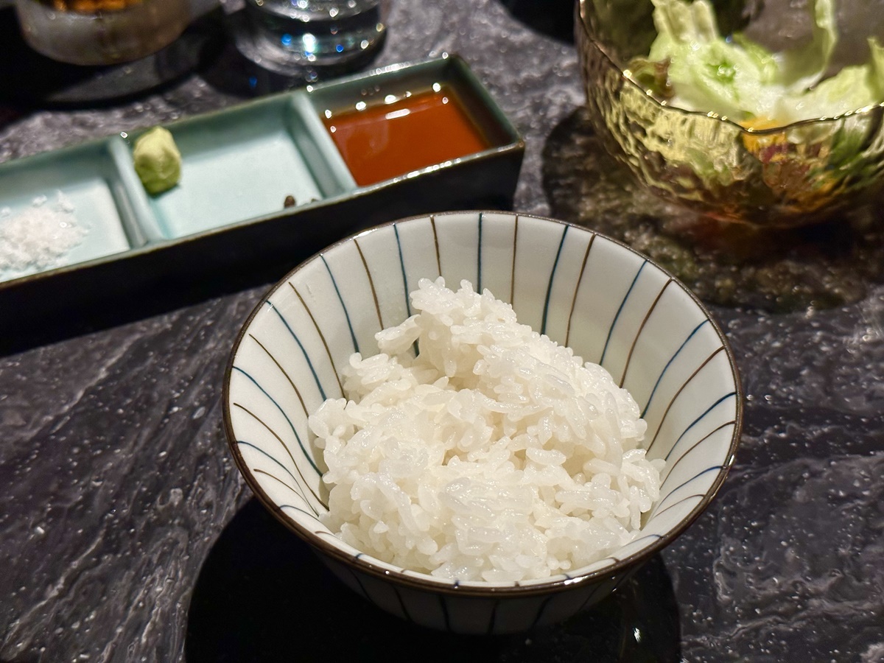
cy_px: 332
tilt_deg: -46.0
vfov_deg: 30.3
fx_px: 1226
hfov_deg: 39.7
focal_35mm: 48
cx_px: 442
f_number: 1.78
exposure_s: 1/60
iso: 200
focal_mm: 6.86
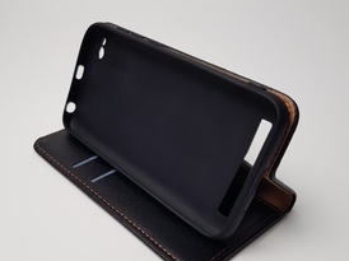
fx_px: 383
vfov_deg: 37.1
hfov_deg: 48.9
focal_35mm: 38
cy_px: 183
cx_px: 152
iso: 50
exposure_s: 1/60
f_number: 1.7
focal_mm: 4.2
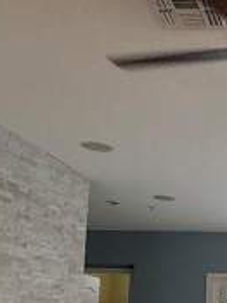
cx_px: 341
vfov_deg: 28.8
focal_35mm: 64
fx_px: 560
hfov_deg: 19.8
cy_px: 284
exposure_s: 1/120
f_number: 2.2
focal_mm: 2.22
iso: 250
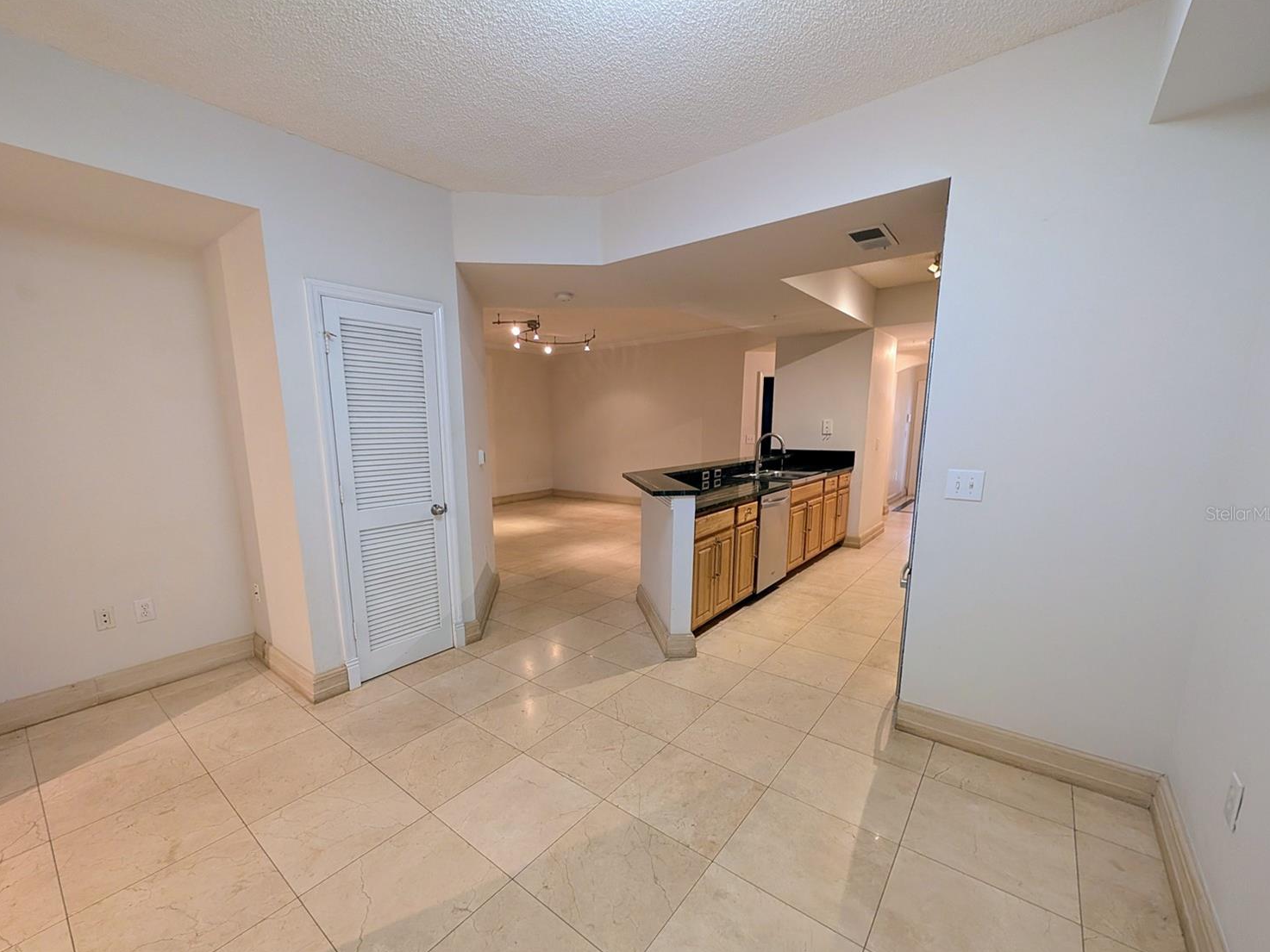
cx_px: 600
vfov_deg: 89.7
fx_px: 477
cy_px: 513
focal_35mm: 13
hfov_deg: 106.1
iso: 201
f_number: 1.7
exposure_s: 1/40
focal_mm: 2.02
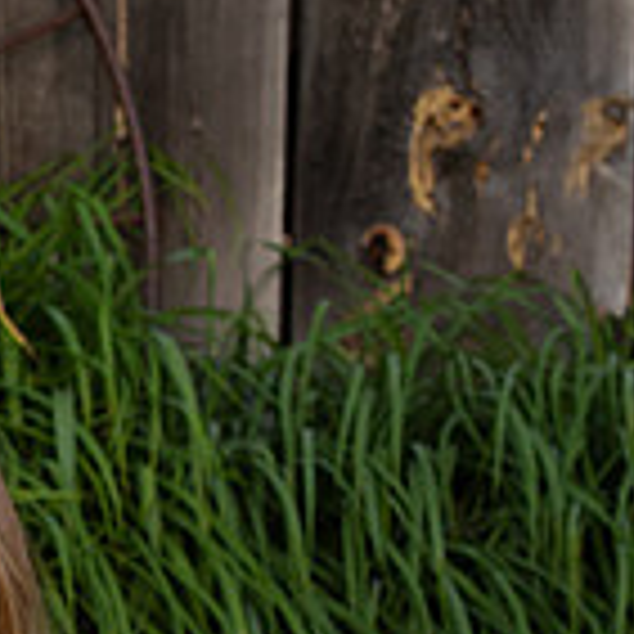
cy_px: 528
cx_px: -526
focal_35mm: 244
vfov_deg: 7.2
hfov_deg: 7.0
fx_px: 5056
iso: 400
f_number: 7.1
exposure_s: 1/200
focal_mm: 70
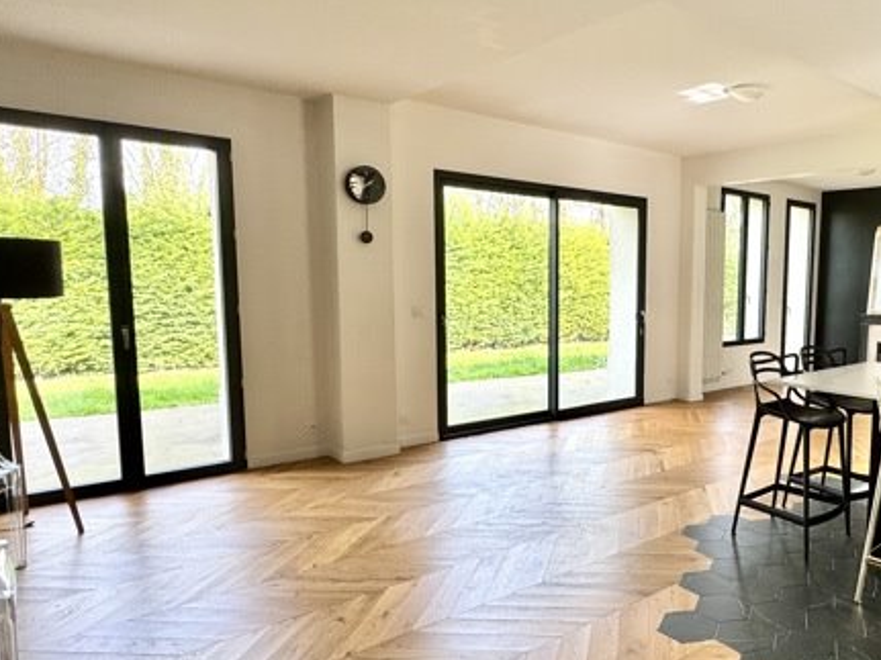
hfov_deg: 64.1
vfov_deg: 53.0
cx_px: 640
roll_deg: -1.0
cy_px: 349
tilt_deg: -5.6
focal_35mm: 26
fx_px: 662
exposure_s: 1/99
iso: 64
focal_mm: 2.22
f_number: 2.2
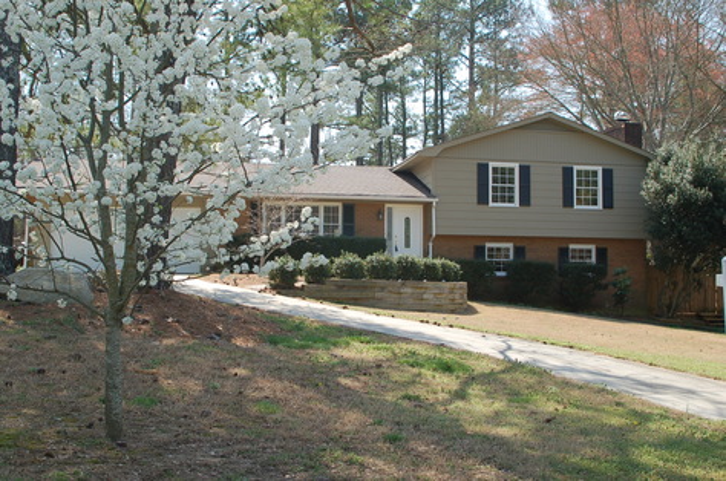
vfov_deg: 31.8
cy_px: 240
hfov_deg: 46.5
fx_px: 845
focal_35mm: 42
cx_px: 363
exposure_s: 1/200
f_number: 7.1
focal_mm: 28
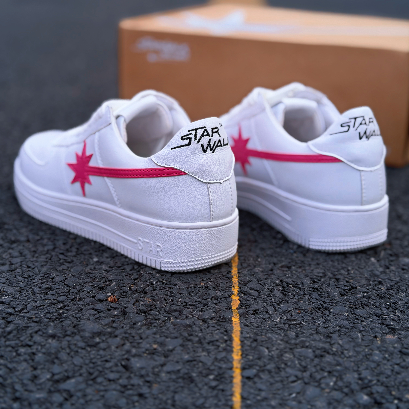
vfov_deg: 30.0
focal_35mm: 57
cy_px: 164
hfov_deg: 30.0
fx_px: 762
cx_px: 204
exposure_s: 1/1222
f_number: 1.78
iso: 64
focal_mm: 6.76
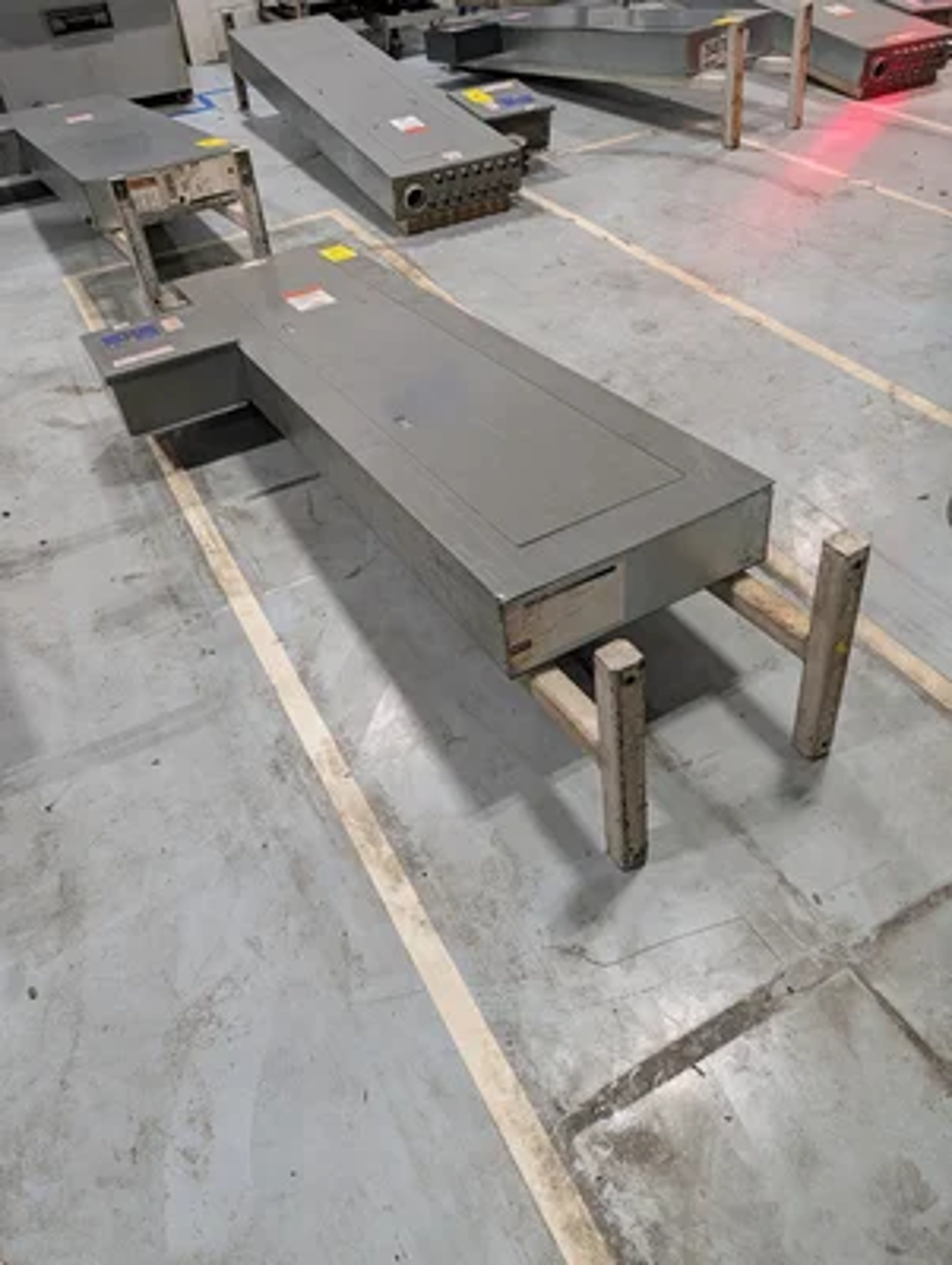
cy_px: 632
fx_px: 878
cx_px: 476
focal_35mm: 24
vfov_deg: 71.5
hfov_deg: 56.9
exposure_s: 1/198
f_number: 1.68
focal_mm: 6.9
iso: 127
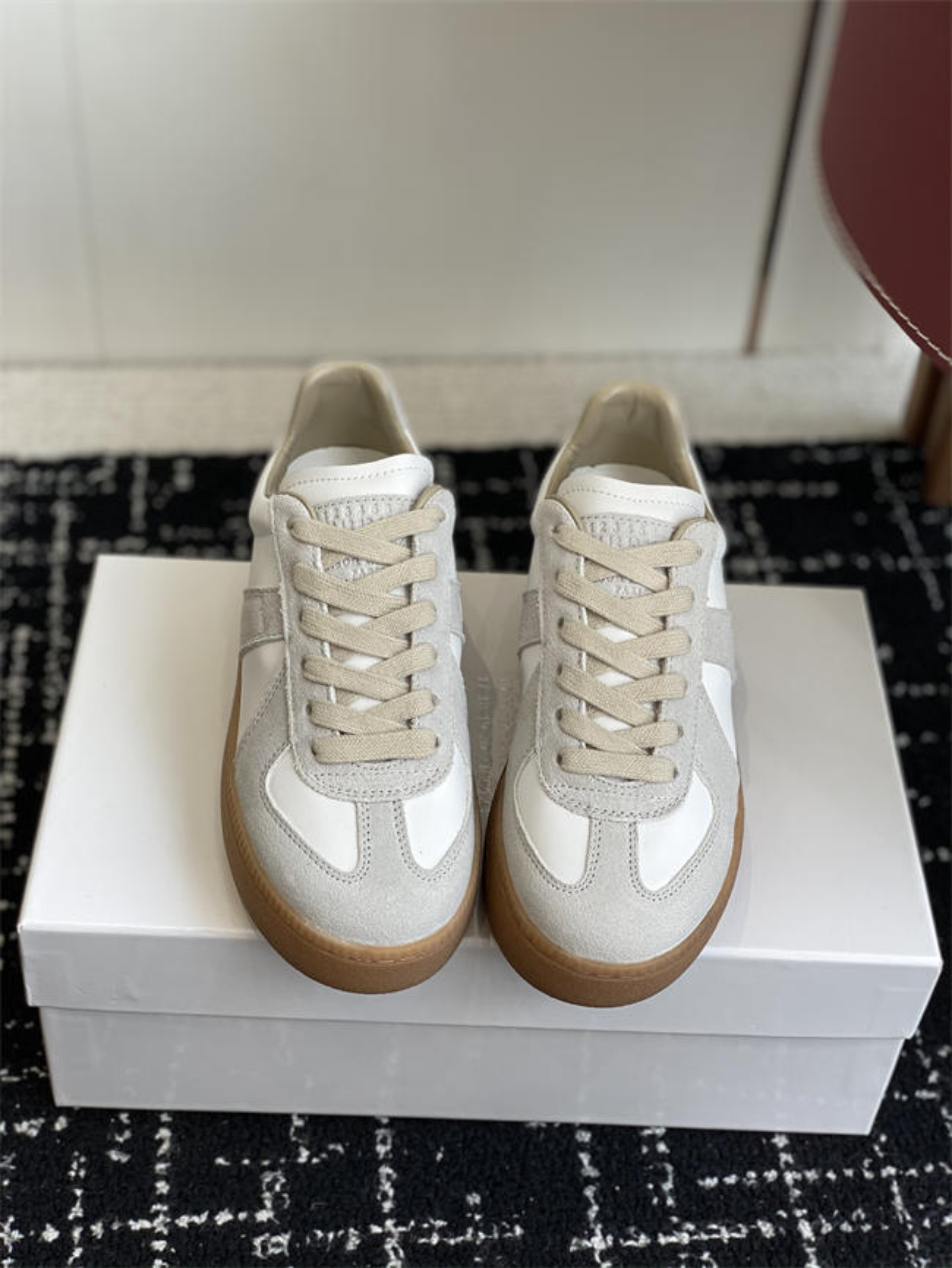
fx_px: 1906
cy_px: 634
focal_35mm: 52
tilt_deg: -43.0
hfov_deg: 28.0
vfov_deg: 36.8
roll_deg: -5.7
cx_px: 476
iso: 20
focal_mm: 6
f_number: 2
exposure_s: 1/122
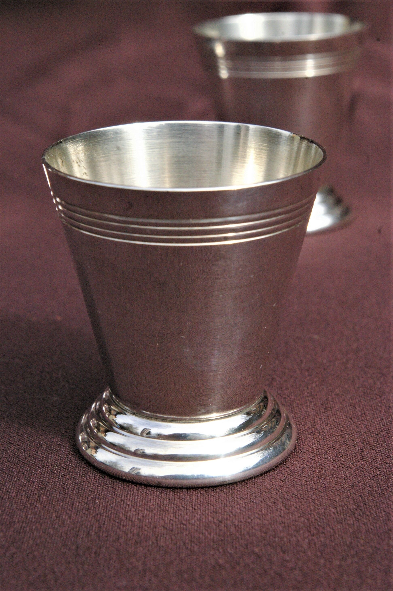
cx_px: 196
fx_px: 640
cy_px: 296
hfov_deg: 34.2
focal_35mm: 39
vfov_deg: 49.6
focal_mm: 26
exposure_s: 1/1000
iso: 1600
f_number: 9.5
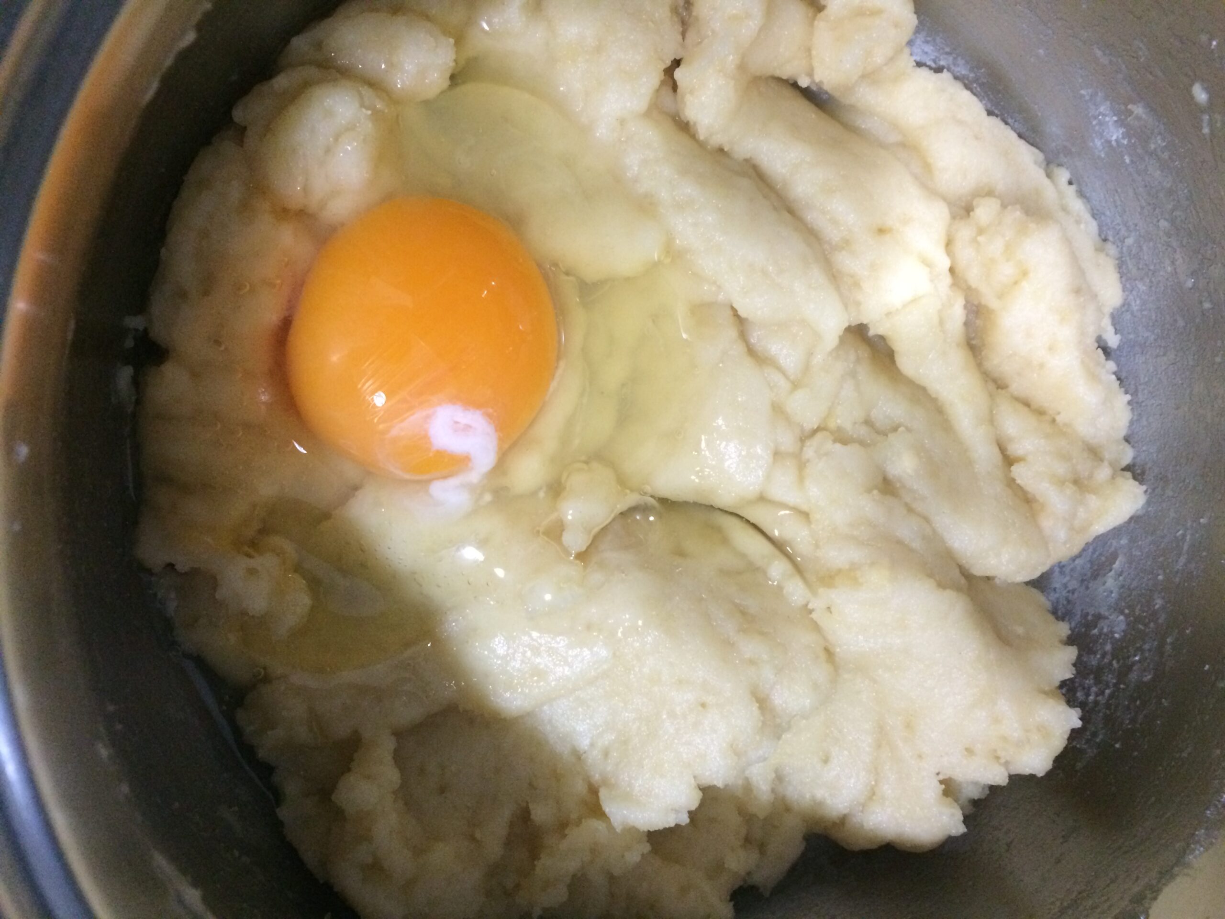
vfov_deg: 48.2
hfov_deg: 61.7
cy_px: 460
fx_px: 1026
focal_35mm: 29
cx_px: 612
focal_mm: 4.15
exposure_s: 1/25
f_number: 2.2
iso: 320
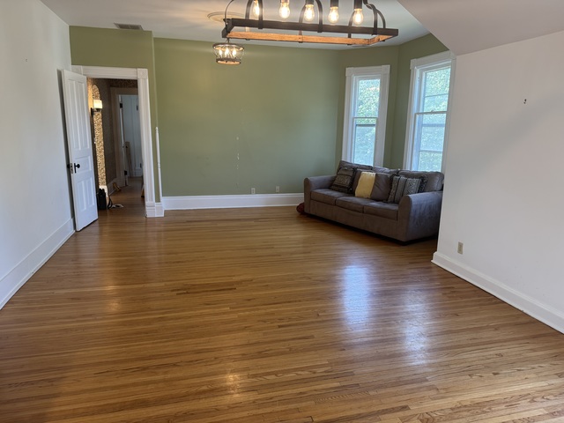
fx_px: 391
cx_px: 282
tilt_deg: -11.7
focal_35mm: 24
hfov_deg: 71.6
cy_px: 212
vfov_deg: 56.8
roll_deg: -0.8
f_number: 1.78
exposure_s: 1/120
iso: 125
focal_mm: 6.76
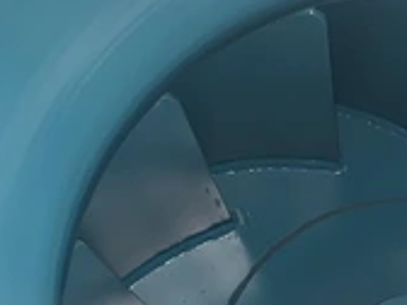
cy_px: 349
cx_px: 383
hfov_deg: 29.6
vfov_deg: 22.2
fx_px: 729
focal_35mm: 62
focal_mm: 4.25
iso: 50
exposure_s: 1/20
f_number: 1.8
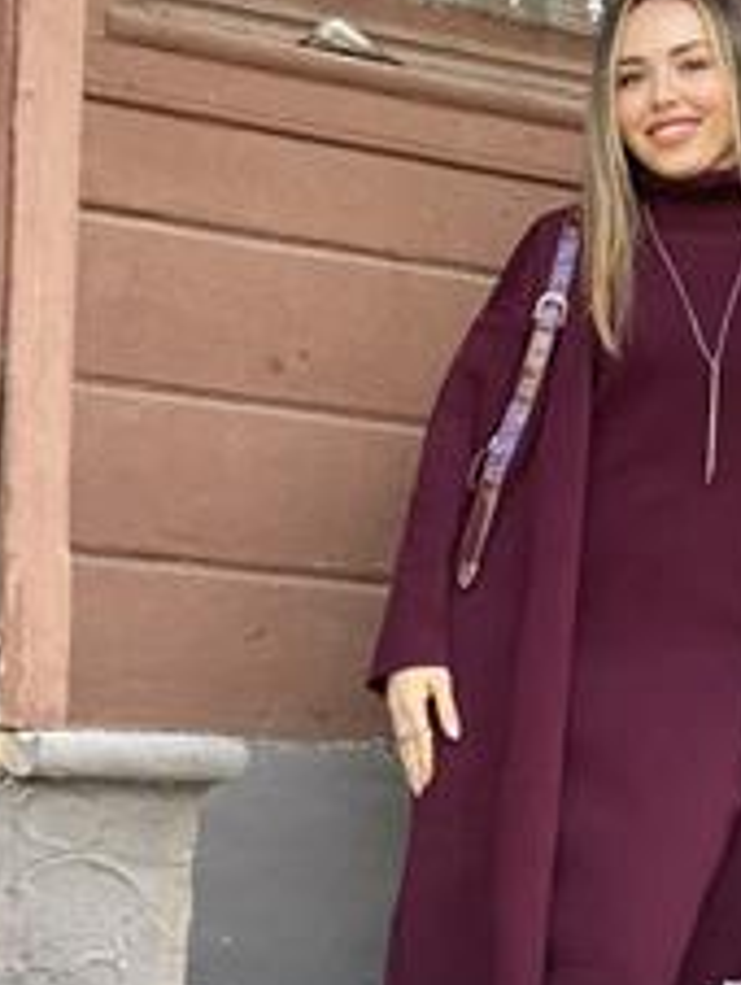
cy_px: 756
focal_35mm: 95
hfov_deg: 15.5
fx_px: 2706
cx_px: 606
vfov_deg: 20.4
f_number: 2
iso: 50
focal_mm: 6
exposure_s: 1/122
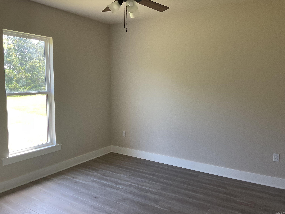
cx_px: 142
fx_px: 239
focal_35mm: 29
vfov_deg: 48.2
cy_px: 107
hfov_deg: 61.7
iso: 32
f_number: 1.8
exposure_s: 1/50
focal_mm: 3
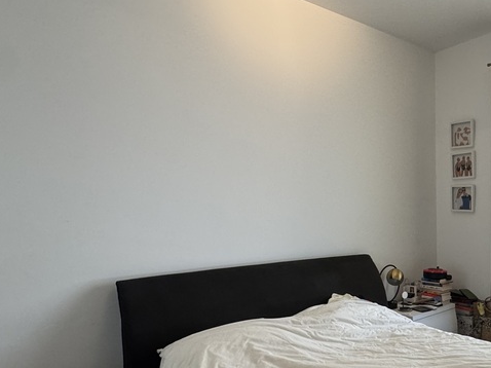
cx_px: 363
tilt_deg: -1.2
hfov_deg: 57.2
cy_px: 220
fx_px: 425
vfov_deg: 46.5
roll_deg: +0.4
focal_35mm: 30
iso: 250
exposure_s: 1/100
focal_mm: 2.22
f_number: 2.2
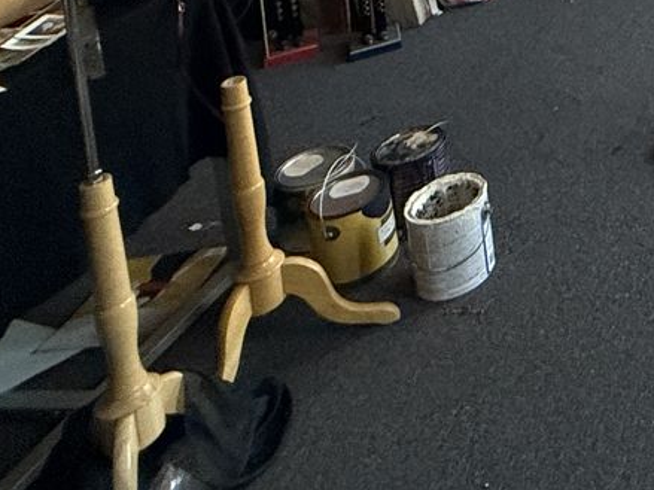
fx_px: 963
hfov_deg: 27.1
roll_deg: +1.2
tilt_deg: -8.0
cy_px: -329
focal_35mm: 51
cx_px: 965
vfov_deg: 21.5
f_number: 2.2
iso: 400
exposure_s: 1/60
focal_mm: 2.22
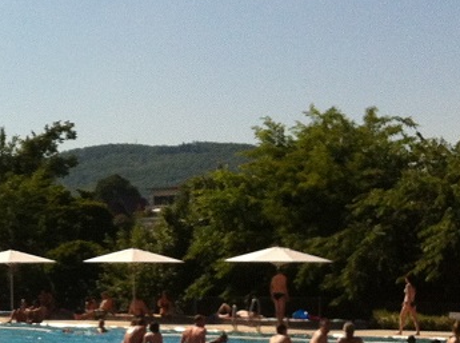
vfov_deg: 11.2
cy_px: 139
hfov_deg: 14.0
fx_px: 1750
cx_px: -227
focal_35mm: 132
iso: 80
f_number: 2.8
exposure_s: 1/2320
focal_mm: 3.85
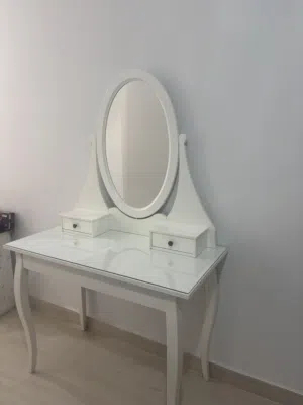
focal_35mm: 26
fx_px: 303
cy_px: 202
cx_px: 152
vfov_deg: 67.3
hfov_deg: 53.1
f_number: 1.6
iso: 64
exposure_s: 1/50
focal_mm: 5.96
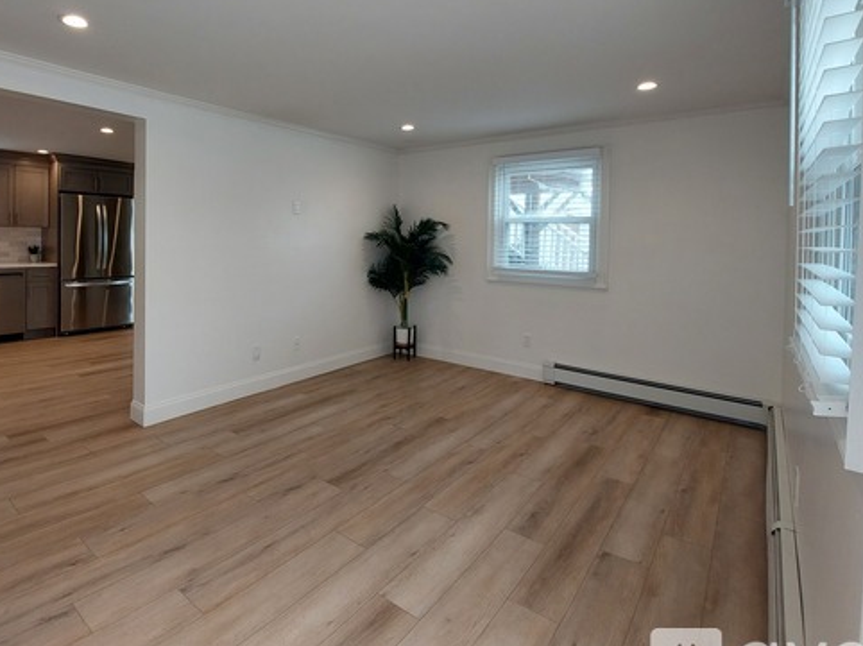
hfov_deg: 86.6
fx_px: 449
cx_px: 343
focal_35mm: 18
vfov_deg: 70.7
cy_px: 252
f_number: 2.2
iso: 50
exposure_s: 1/60
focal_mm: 1.74
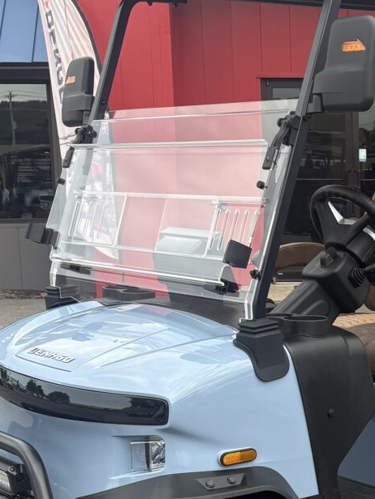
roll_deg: +0.3
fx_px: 1170
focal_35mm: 81
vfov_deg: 23.5
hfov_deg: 17.7
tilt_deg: -12.4
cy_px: 440
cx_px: 381
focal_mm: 5.96
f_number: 1.6
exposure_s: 1/673
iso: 50
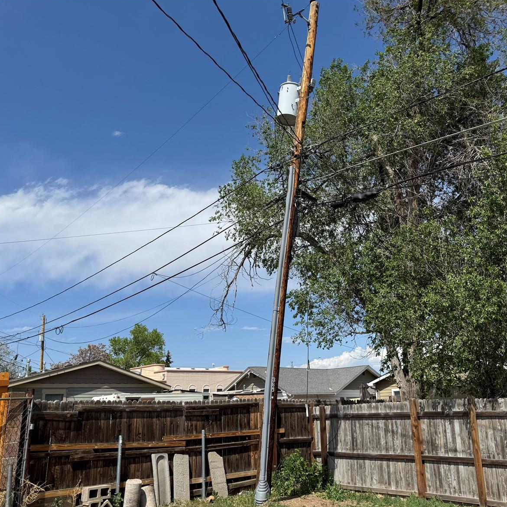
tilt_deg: +17.6
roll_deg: +2.0
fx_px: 481
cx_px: 288
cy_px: 256
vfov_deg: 55.6
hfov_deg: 55.4
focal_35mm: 29
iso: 80
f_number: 1.78
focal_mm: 6.76
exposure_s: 1/5814
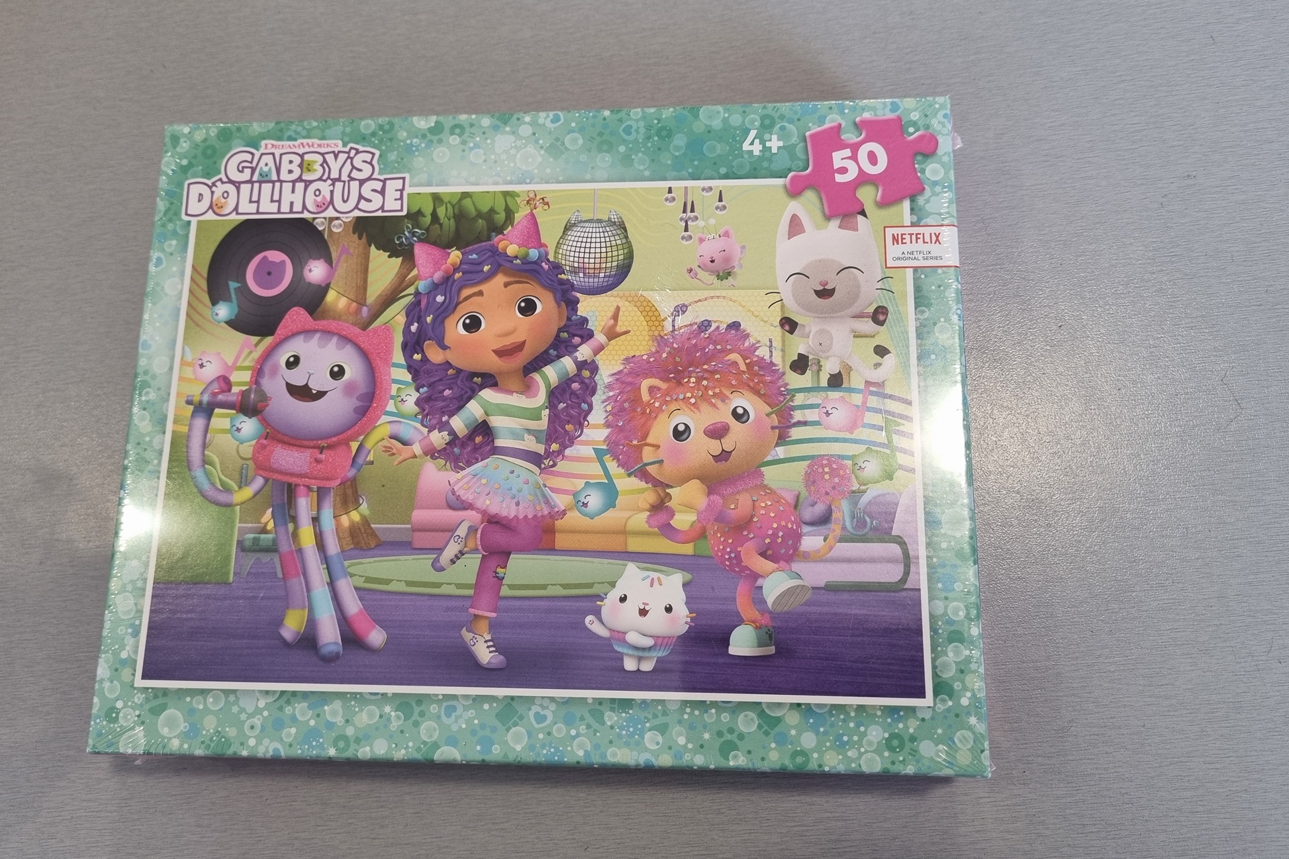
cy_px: 398
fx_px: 1002
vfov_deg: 46.4
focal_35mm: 28
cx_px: 622
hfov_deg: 65.5
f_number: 1.8
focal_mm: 5.4
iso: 125
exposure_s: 1/100
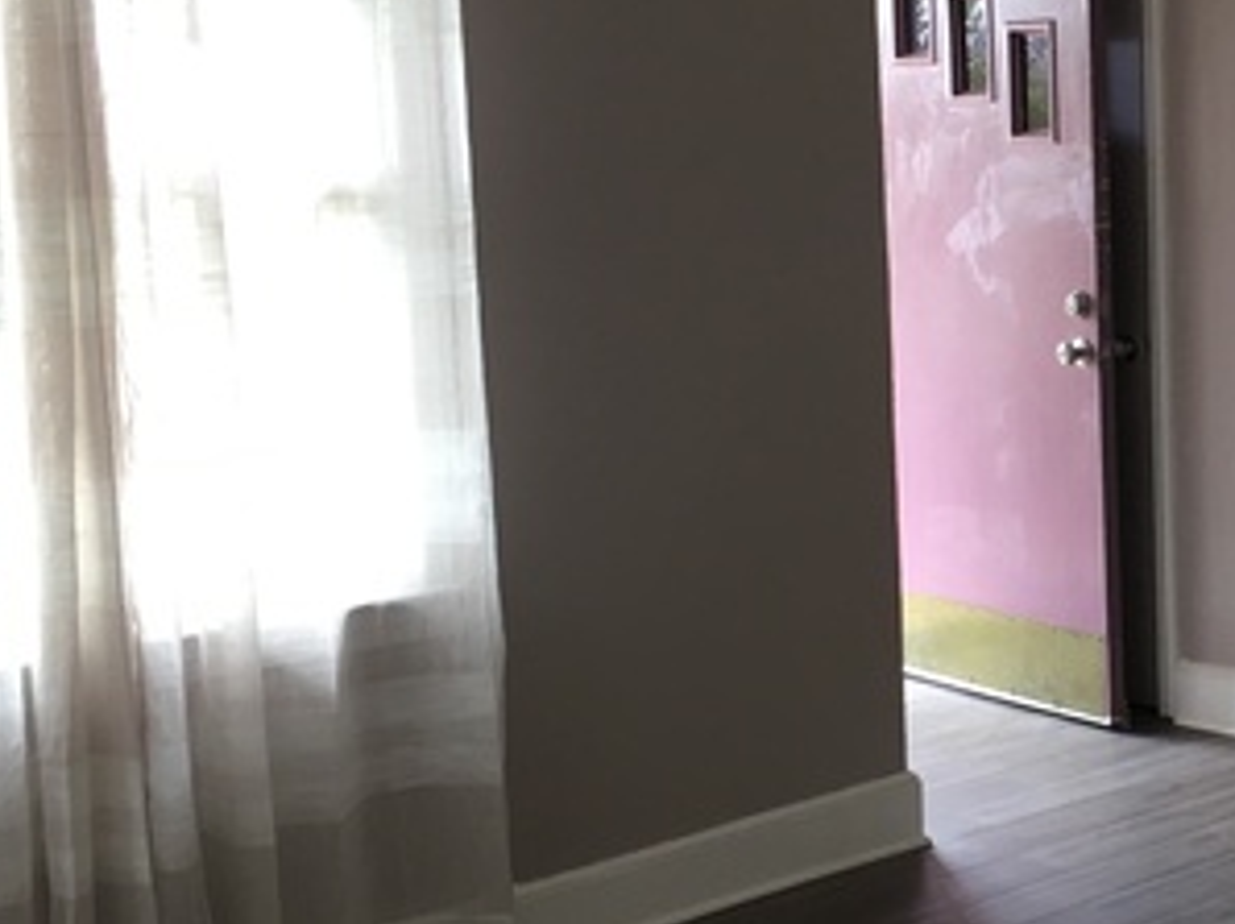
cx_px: 1258
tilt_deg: -4.6
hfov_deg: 27.9
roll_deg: +1.0
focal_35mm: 65
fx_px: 2317
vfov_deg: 22.5
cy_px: 344
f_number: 2.2
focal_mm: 4.15
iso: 25
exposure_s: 1/15
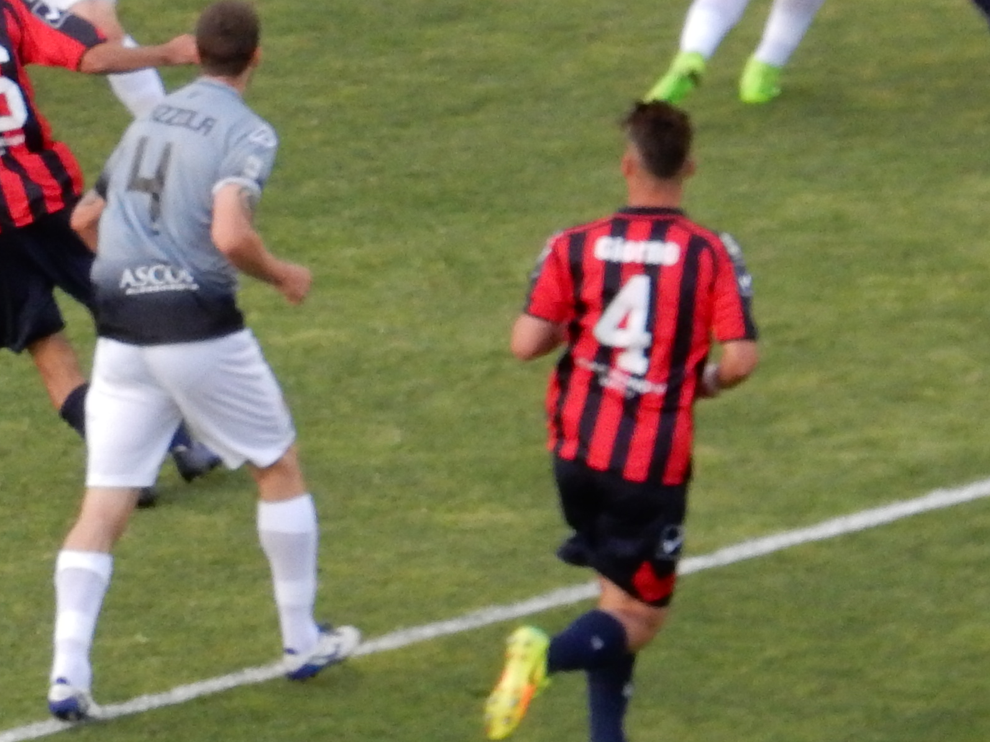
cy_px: -84
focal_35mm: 1099
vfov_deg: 1.4
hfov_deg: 1.8
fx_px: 31433
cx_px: -357
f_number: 6.3
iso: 400
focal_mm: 67.8
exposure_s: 1/250
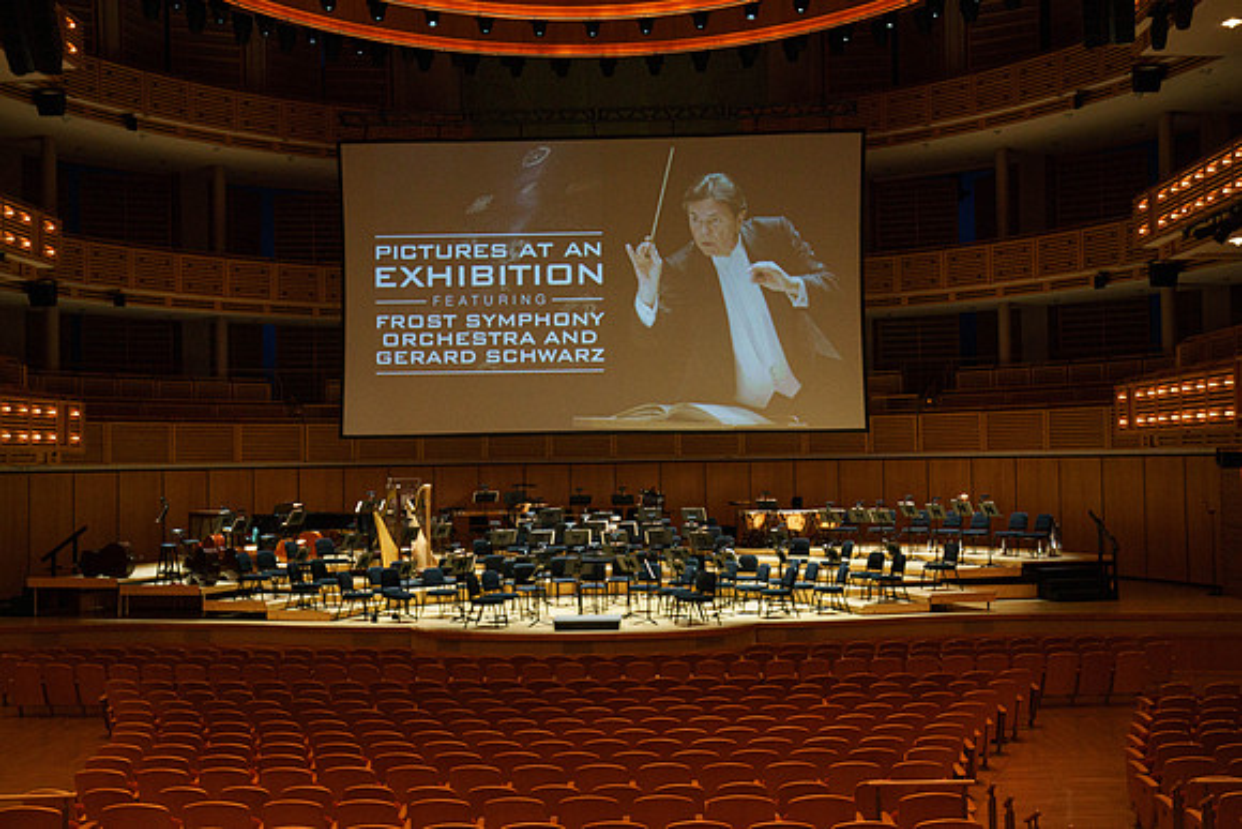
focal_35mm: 44
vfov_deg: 30.5
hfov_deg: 44.5
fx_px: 1518
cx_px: 621
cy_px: 414
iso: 2500
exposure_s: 1/200
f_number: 5.6
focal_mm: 43
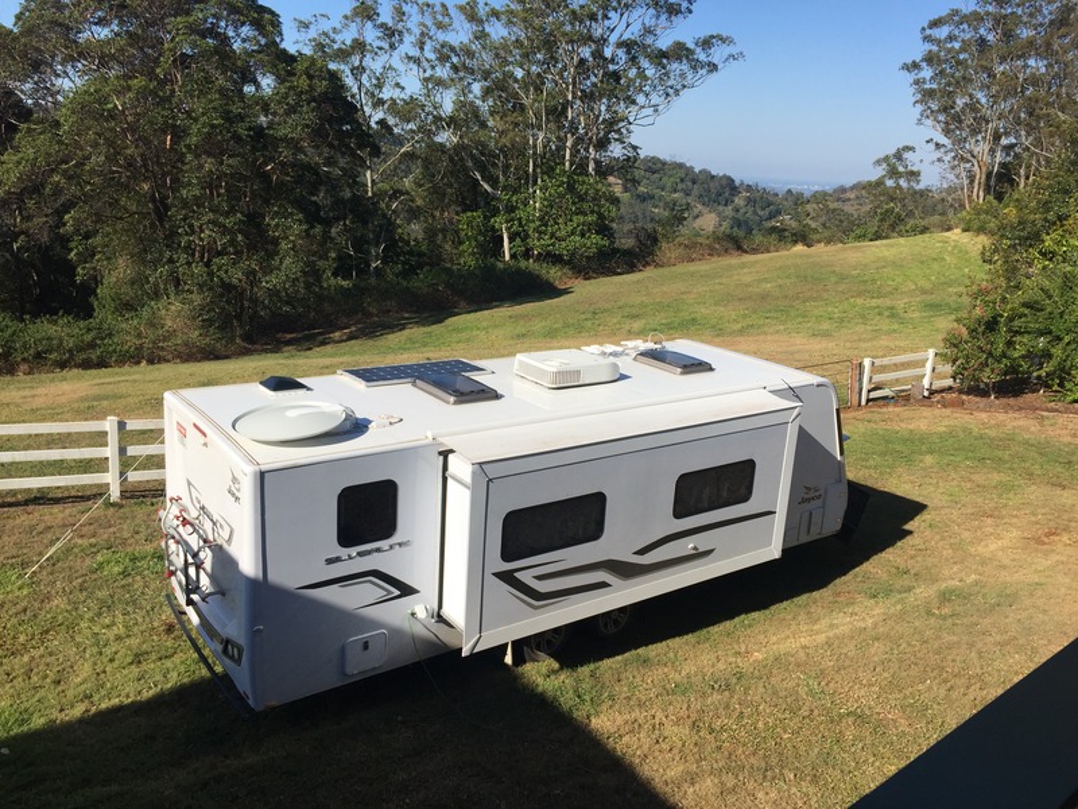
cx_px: 539
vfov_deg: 48.2
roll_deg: -4.1
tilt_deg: -14.9
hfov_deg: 61.7
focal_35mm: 29
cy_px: 404
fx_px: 903
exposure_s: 1/2825
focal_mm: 4.15
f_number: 2.2
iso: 32
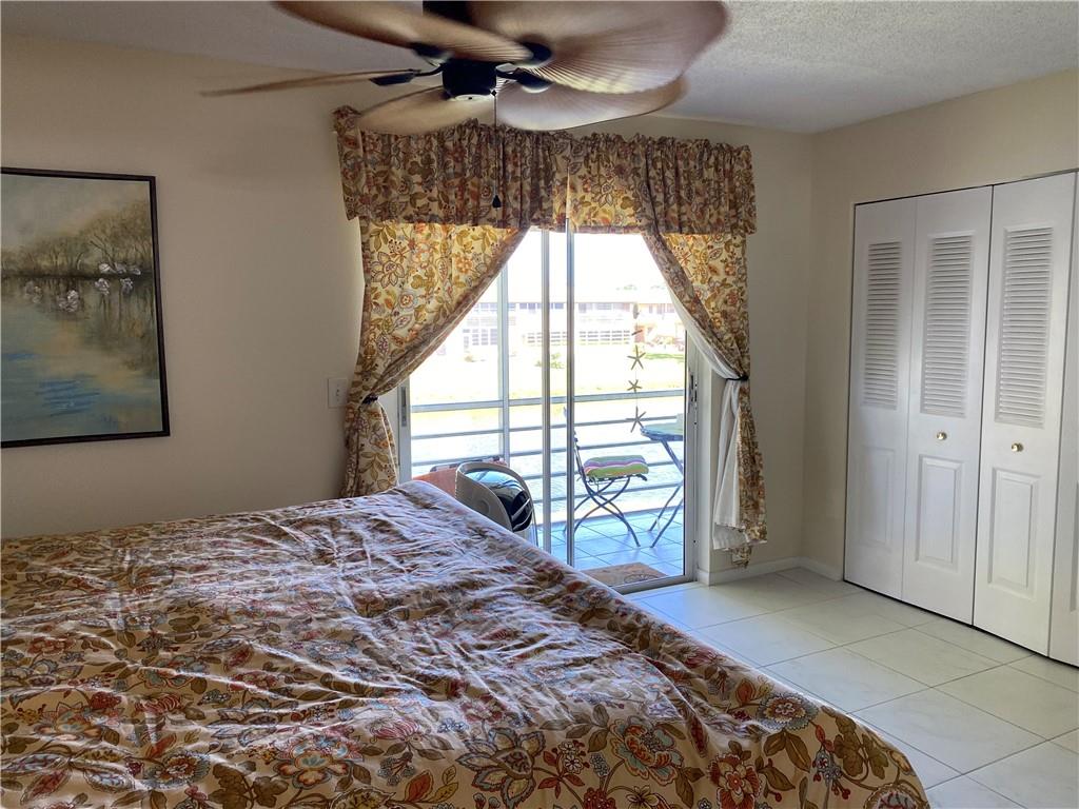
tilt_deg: -6.6
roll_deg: +1.2
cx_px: 540
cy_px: 404
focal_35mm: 26
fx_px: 810
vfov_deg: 53.1
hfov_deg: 67.3
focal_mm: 4.25
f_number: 1.8
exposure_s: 1/120
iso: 125
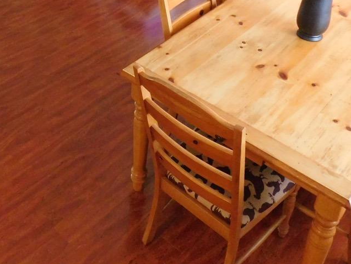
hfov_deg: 36.0
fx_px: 527
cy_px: -23
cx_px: 87
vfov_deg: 26.0
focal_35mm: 52
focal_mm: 4
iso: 800
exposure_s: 1/40
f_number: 3
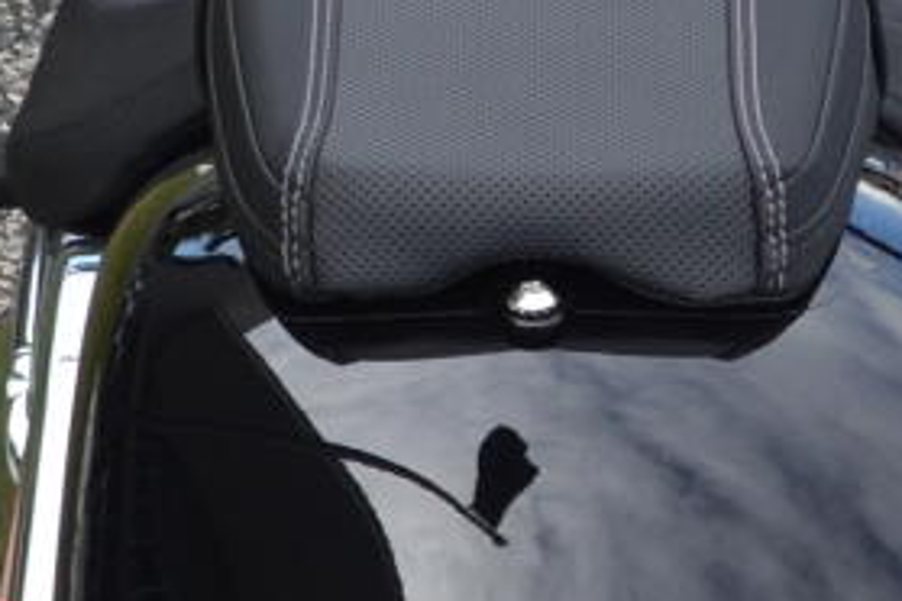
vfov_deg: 6.4
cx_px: 575
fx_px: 5387
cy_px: 289
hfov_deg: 9.6
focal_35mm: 215
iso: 100
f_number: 7.1
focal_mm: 20
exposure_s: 1/200
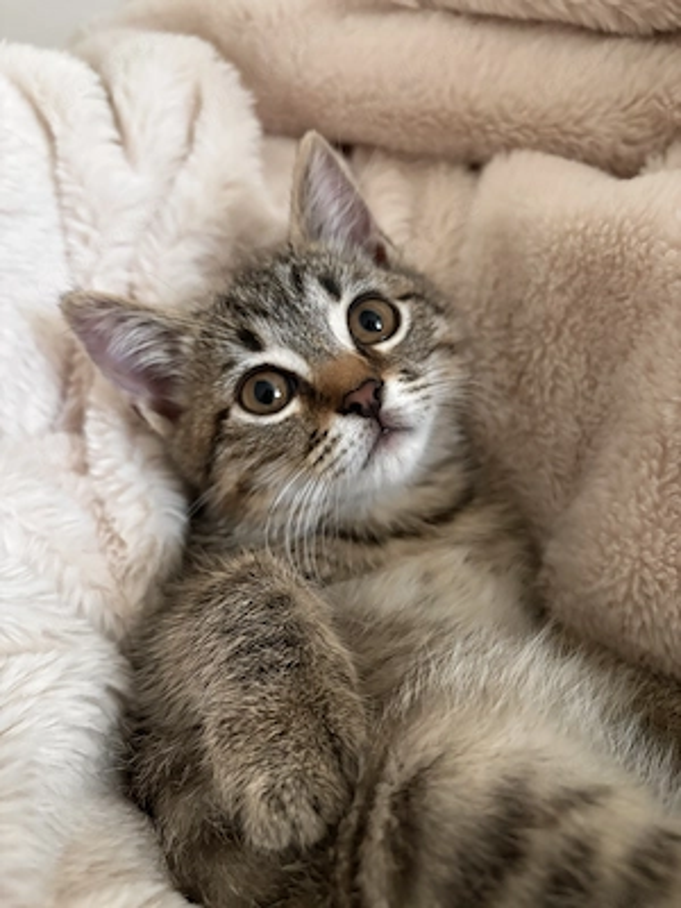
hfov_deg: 53.1
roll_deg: +2.2
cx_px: 340
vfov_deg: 67.3
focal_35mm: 26
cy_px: 454
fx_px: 682
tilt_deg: -19.8
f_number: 1.6
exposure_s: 1/58
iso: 500
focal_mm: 5.96
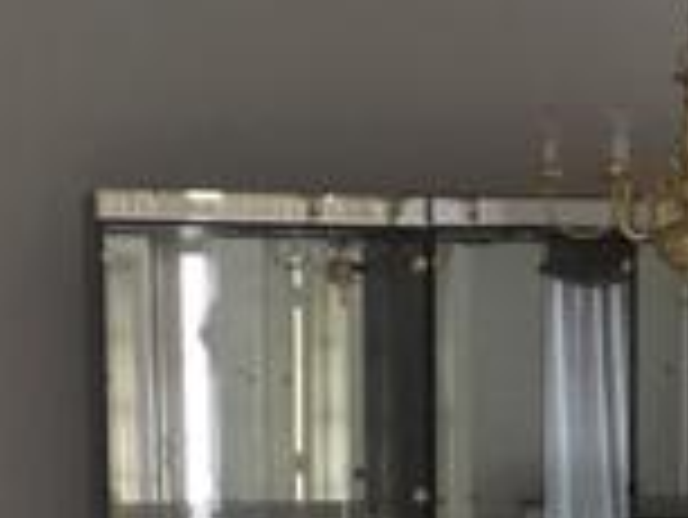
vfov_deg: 11.9
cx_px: 598
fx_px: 2407
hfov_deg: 16.1
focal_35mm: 121
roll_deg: +0.3
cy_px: 680
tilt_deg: -7.0
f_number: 2.2
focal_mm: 4.15
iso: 40
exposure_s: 1/30
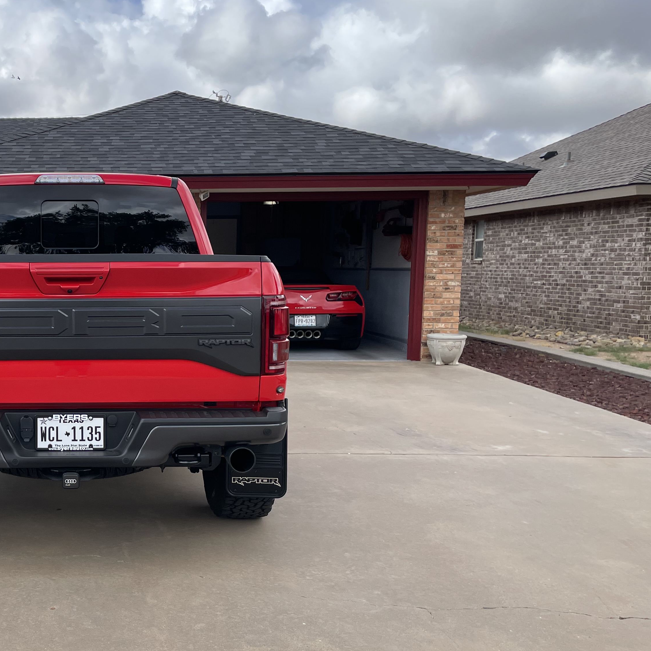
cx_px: 90
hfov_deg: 38.6
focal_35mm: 41
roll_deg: +0.6
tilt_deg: -4.4
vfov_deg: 40.8
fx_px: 872
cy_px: 383
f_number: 1.6
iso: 32
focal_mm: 4.2
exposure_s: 1/1742
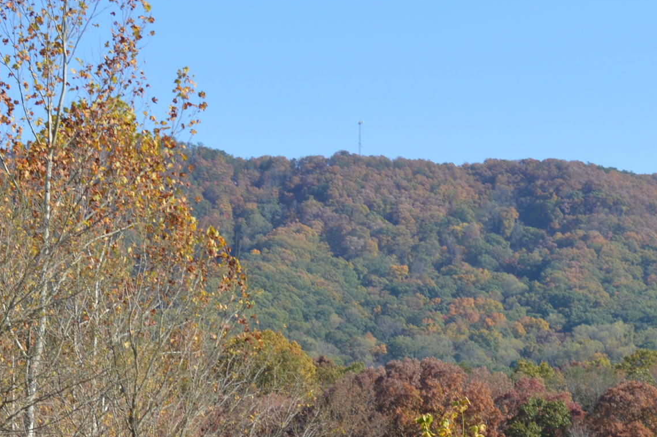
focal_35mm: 118
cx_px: 224
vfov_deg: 11.4
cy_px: 482
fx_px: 2151
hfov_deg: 17.3
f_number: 7.1
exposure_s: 1/200
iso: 100
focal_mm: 30
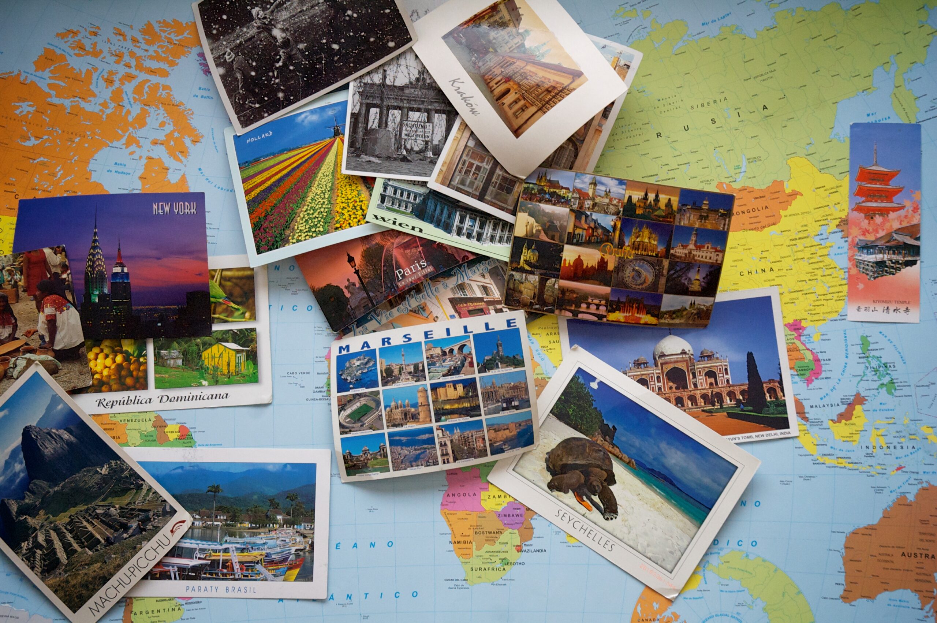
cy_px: 312
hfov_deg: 35.1
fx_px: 1482
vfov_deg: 23.7
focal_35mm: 57
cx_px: 468
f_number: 5.6
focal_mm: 38
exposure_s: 1/13
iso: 800
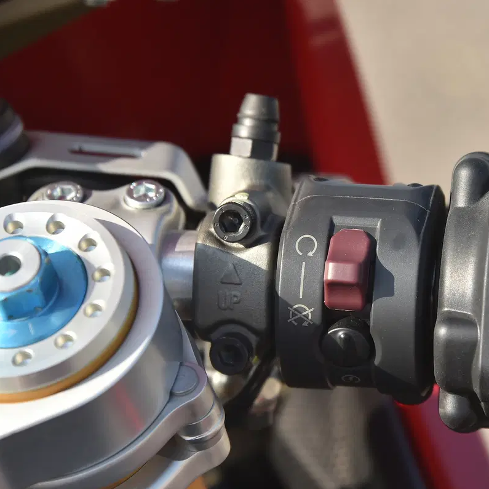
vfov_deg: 5.9
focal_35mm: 295
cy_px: 245
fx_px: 4715
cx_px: 343
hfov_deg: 5.9
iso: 250
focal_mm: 230
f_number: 10
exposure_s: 1/250
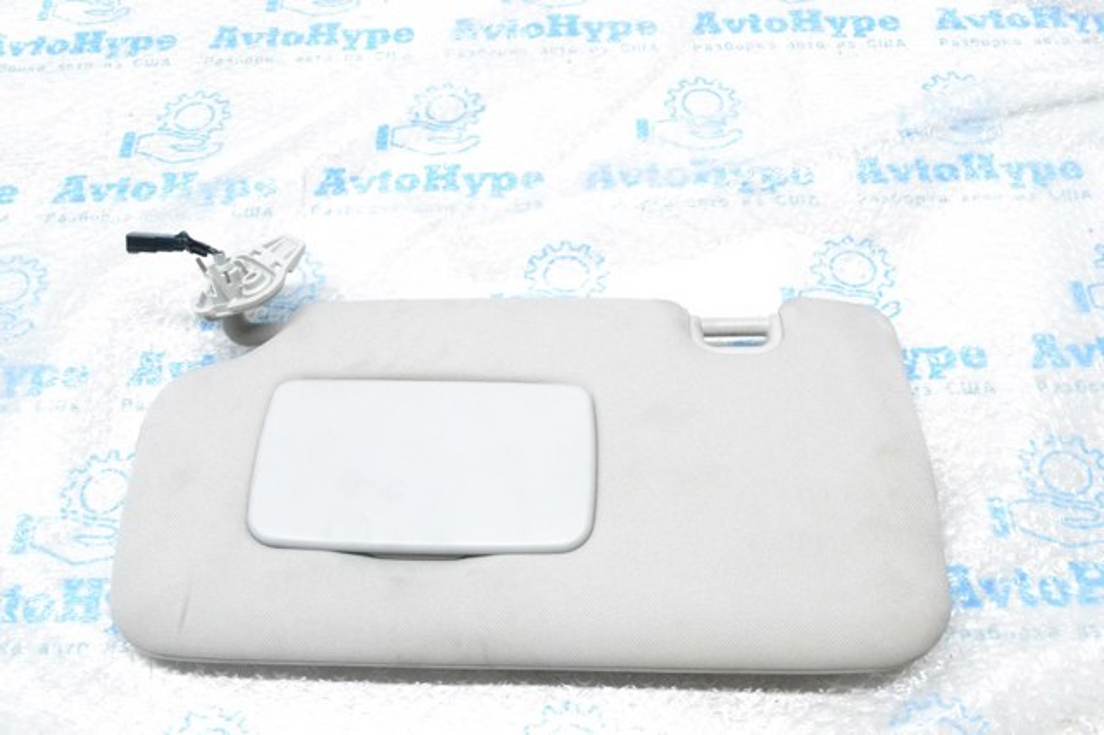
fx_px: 1195
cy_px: 368
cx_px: 552
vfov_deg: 34.2
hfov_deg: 49.6
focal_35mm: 39
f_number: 9
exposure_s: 1/160
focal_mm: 26
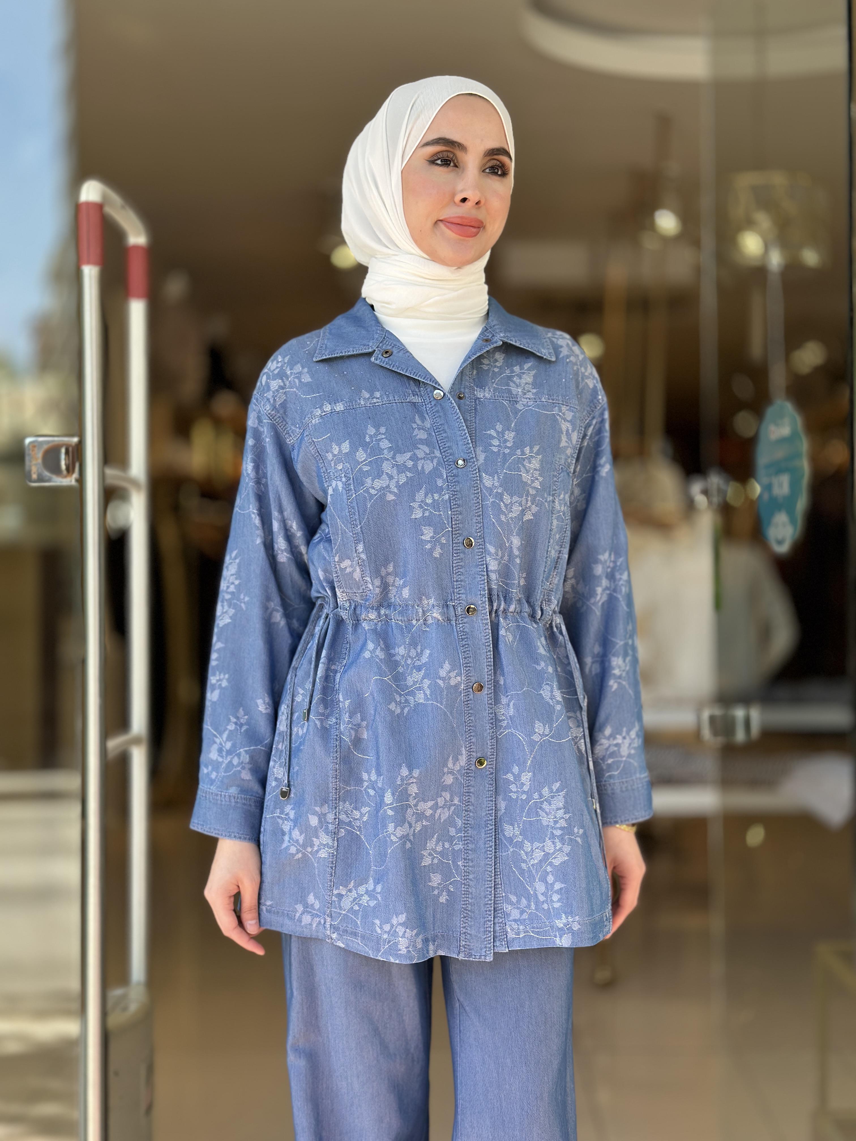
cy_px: 570
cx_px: 428
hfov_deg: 30.3
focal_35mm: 48
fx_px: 1583
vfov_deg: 39.7
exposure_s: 1/604
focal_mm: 6.86
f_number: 1.78
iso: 80
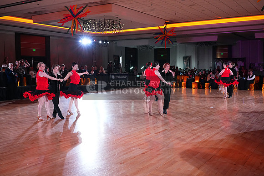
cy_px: 88
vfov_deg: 36.0
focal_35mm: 37
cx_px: 132
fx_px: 271
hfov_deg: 51.9
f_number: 5.6
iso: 5000
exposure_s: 1/400
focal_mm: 37
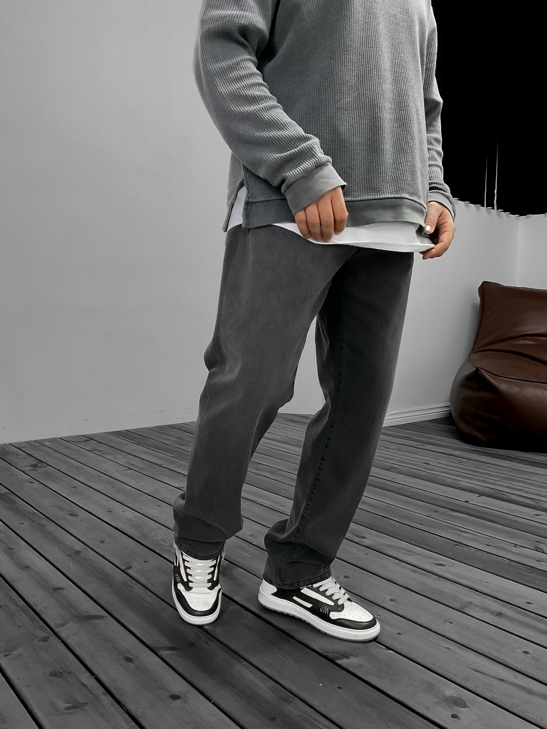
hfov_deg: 48.2
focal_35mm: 29
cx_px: 274
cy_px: 364
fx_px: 611
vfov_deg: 61.7
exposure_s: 1/60
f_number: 1.8
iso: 125
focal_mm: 3
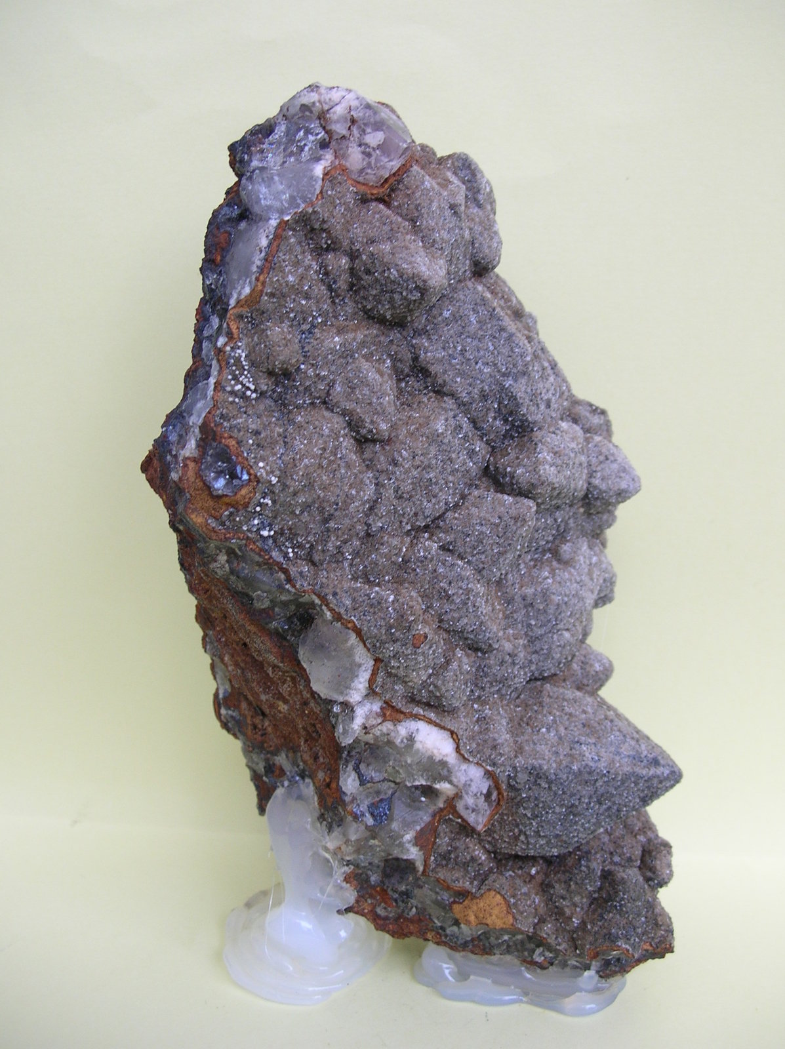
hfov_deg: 39.6
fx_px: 1090
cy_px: 524
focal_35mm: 36
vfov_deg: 51.4
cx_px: 392
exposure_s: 1/8.9
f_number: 2.7
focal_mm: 6
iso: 50
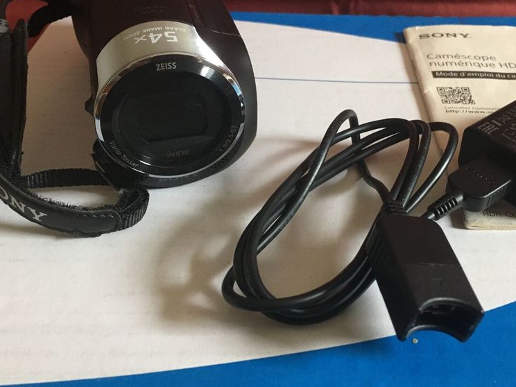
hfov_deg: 47.5
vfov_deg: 36.8
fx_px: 581
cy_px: 168
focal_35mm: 39
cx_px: 316
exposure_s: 1/33
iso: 200
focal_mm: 4.15
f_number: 2.2
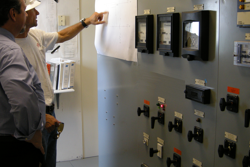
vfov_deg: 27.5
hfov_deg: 40.3
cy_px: 76
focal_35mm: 49
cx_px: 115
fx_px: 340
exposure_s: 1/56
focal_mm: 7.5
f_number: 2.7
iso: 140
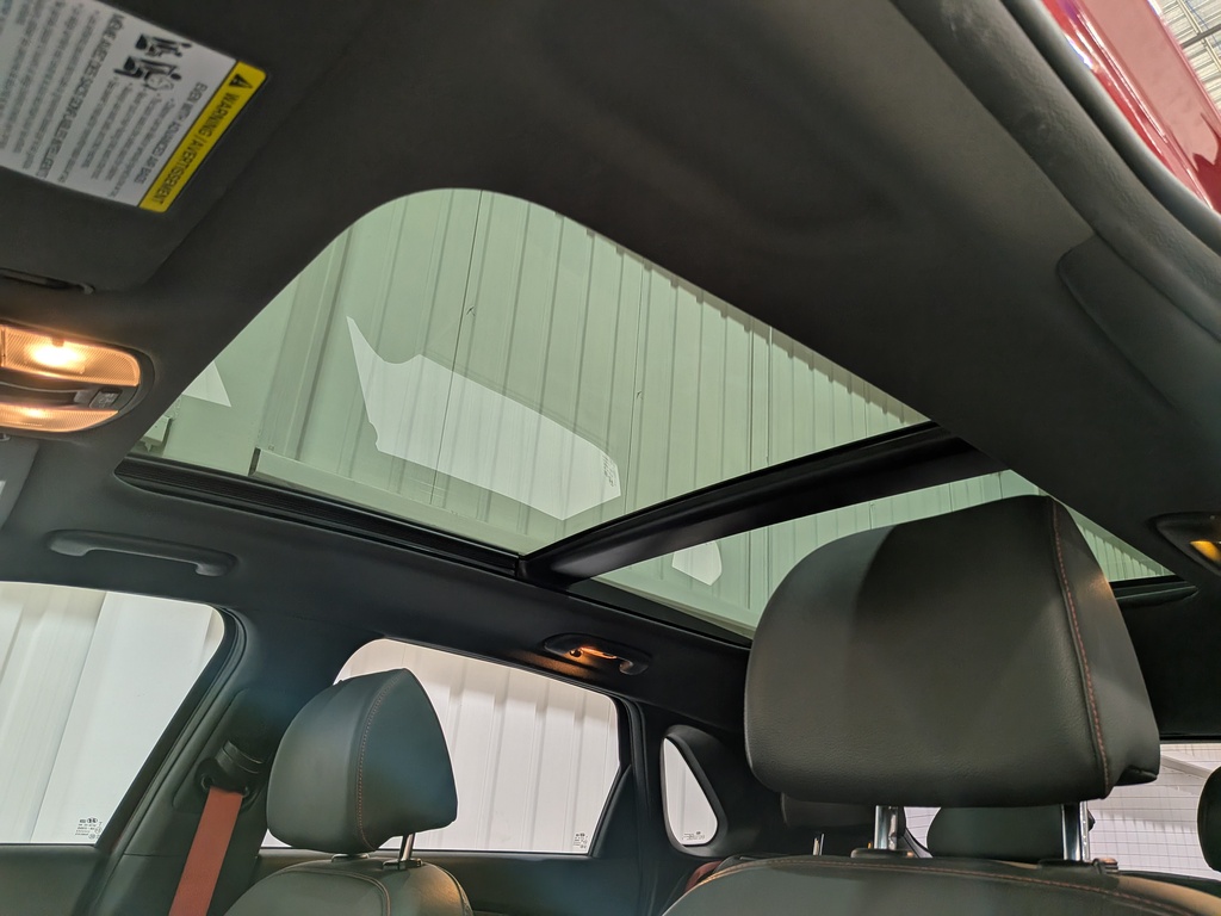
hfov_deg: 71.6
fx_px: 847
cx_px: 610
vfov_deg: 56.8
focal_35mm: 24
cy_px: 458
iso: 34
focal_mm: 4.53
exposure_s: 1/120
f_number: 1.7
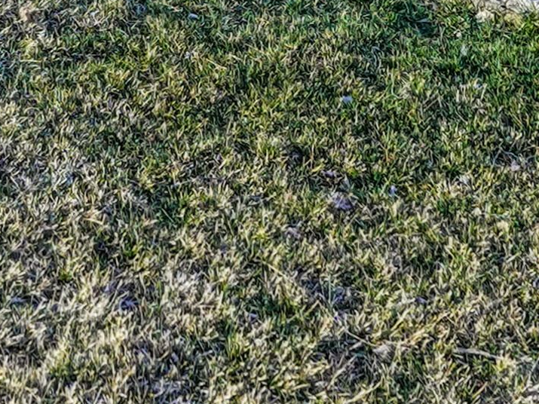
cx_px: 93
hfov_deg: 17.3
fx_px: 1759
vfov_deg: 11.5
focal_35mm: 113
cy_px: -455
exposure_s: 6
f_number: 5.6
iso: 1250
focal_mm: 14
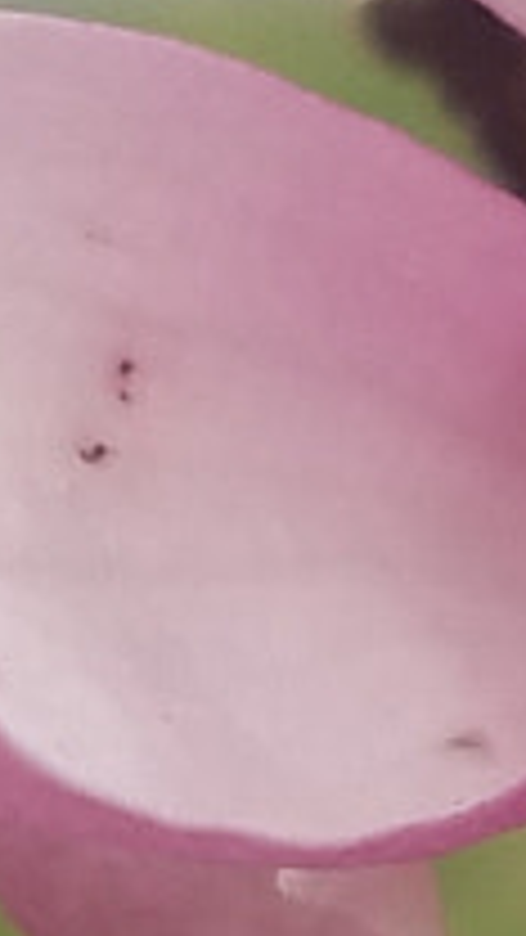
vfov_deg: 9.9
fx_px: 5405
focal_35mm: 218
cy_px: 652
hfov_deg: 5.3
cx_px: 1524
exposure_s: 1/578
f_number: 1.7
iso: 50
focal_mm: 4.2
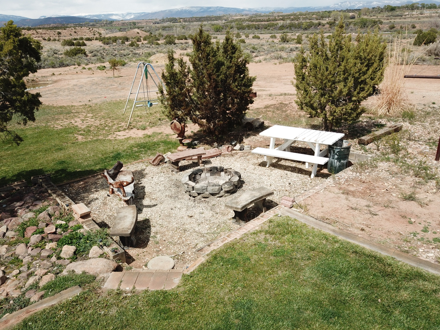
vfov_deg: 51.4
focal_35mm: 27
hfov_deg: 65.3
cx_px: 215
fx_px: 343
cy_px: 165
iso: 100
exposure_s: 1/1435
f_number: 2.2
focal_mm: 4.73
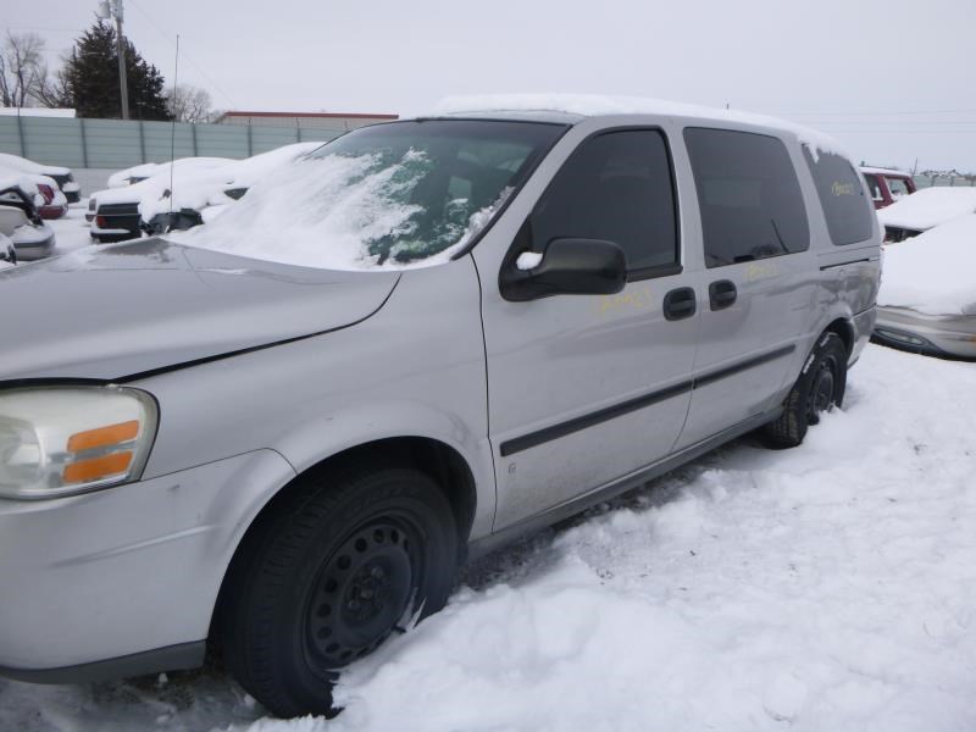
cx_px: 488
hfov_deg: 69.4
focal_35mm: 25
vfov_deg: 54.9
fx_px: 705
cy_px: 366
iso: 100
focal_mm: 4.5
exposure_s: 1/800
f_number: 3.9
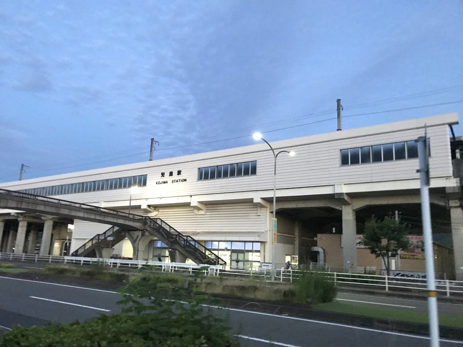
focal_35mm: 28
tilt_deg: +17.3
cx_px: 232
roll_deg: +0.3
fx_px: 375
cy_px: 174
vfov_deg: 49.7
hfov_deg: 63.4
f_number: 1.8
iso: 80
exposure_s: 1/5
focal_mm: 3.99
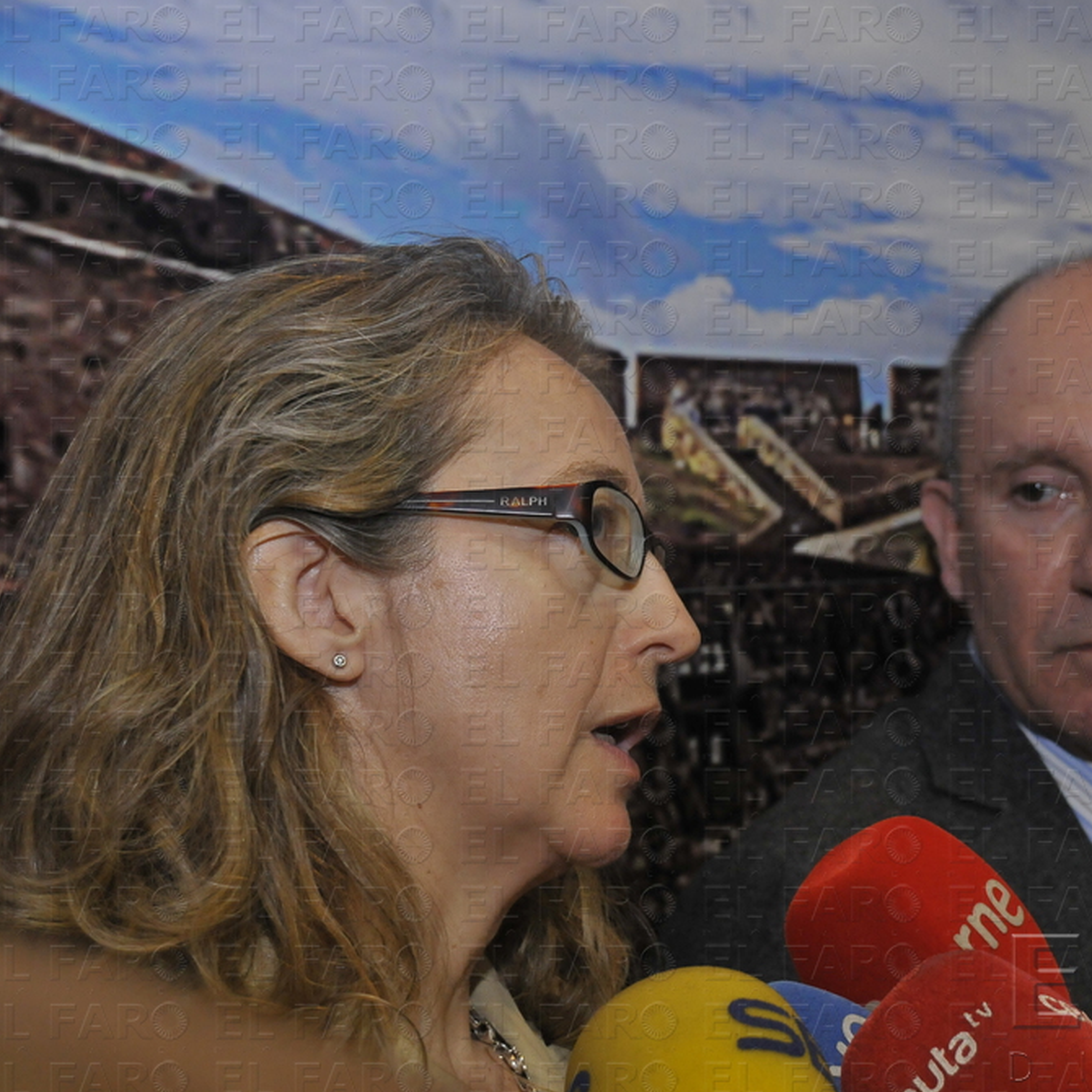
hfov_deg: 23.2
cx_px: 792
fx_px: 2641
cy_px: 551
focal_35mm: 74
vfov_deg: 23.4
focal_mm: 38
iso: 800
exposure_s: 1/60
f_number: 5
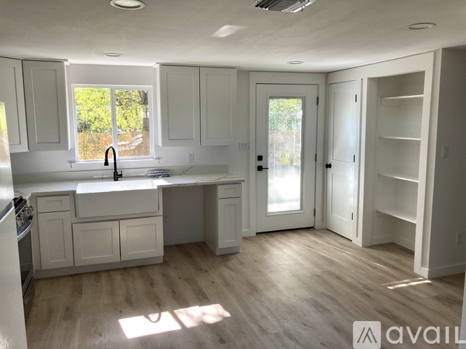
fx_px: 377
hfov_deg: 63.5
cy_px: 174
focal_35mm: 28
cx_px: 233
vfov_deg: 49.7
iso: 64
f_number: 1.8
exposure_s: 1/121
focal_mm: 3.99
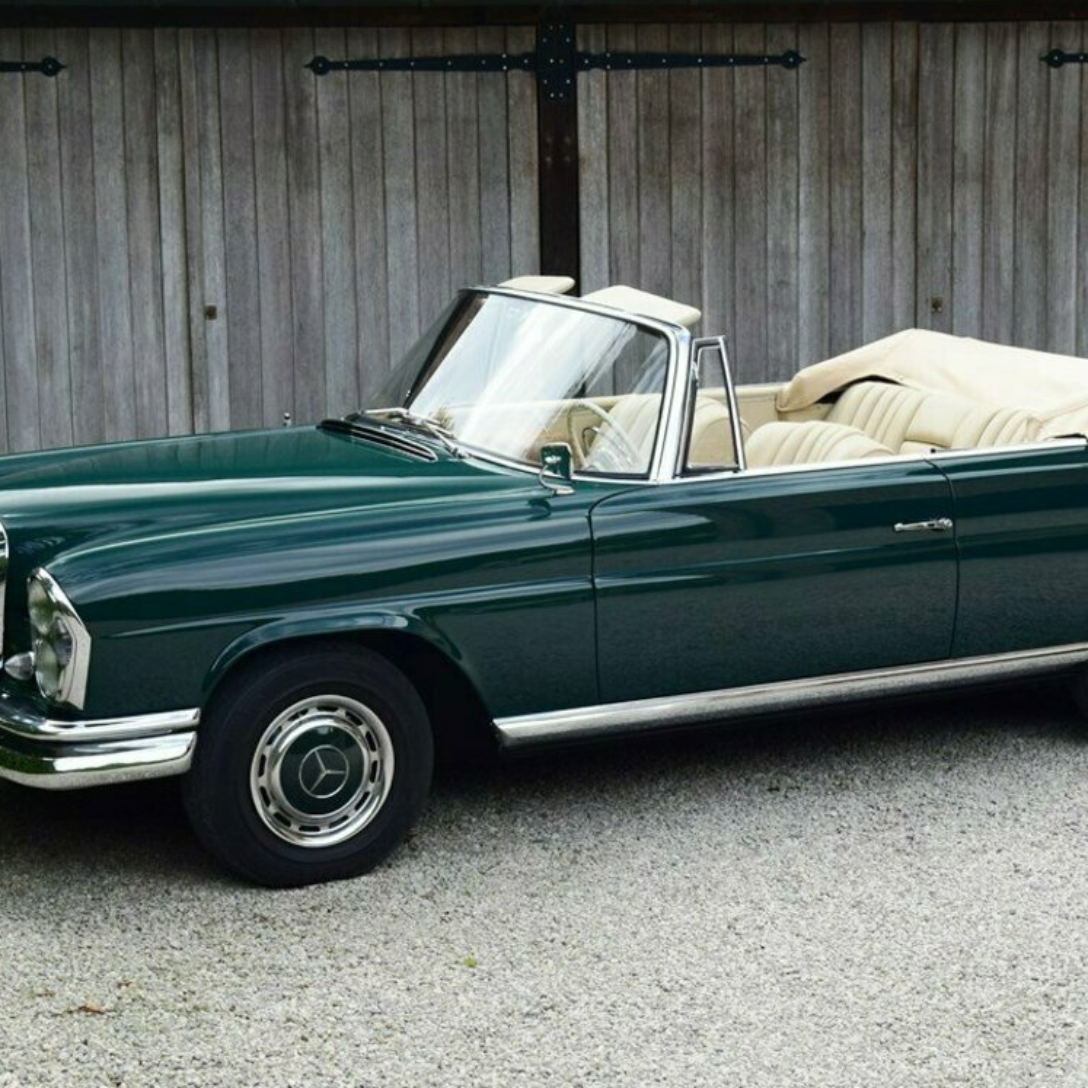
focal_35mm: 72
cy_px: 581
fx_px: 2549
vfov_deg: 24.1
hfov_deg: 24.0
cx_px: 661
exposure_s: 1/125
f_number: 9
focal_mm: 35
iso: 400
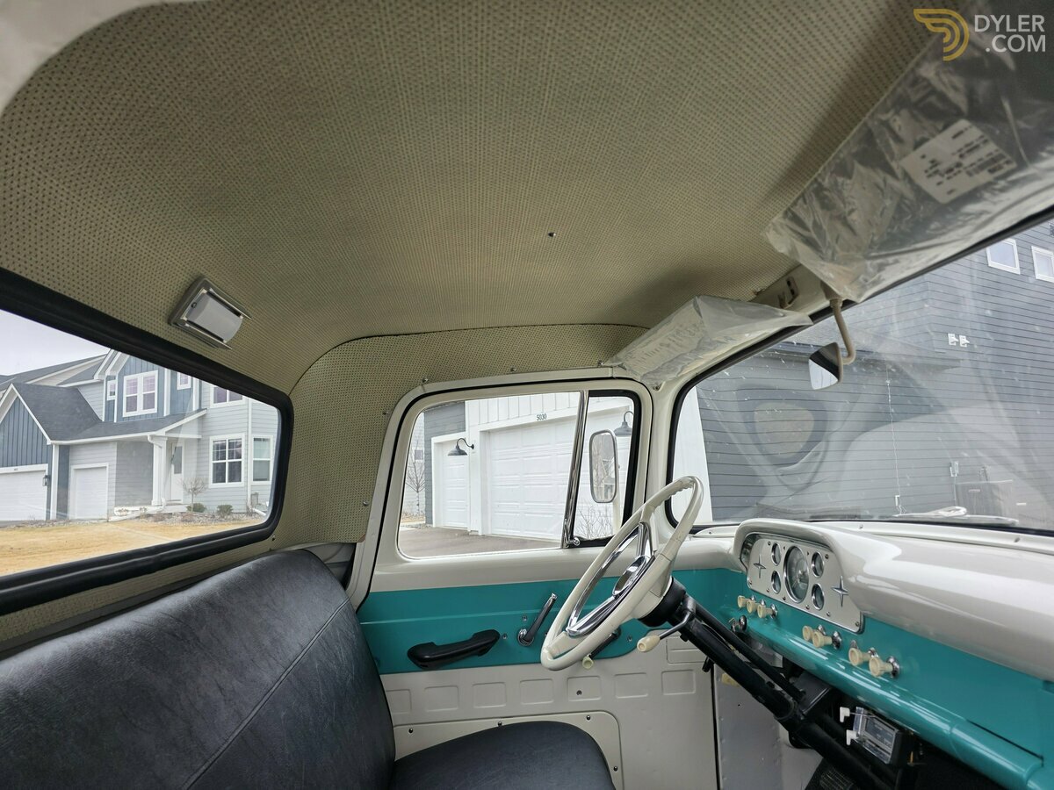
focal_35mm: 23
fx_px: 700
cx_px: 527
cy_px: 395
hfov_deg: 73.9
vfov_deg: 58.9
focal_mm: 6.3
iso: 32
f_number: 1.7
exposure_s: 1/359
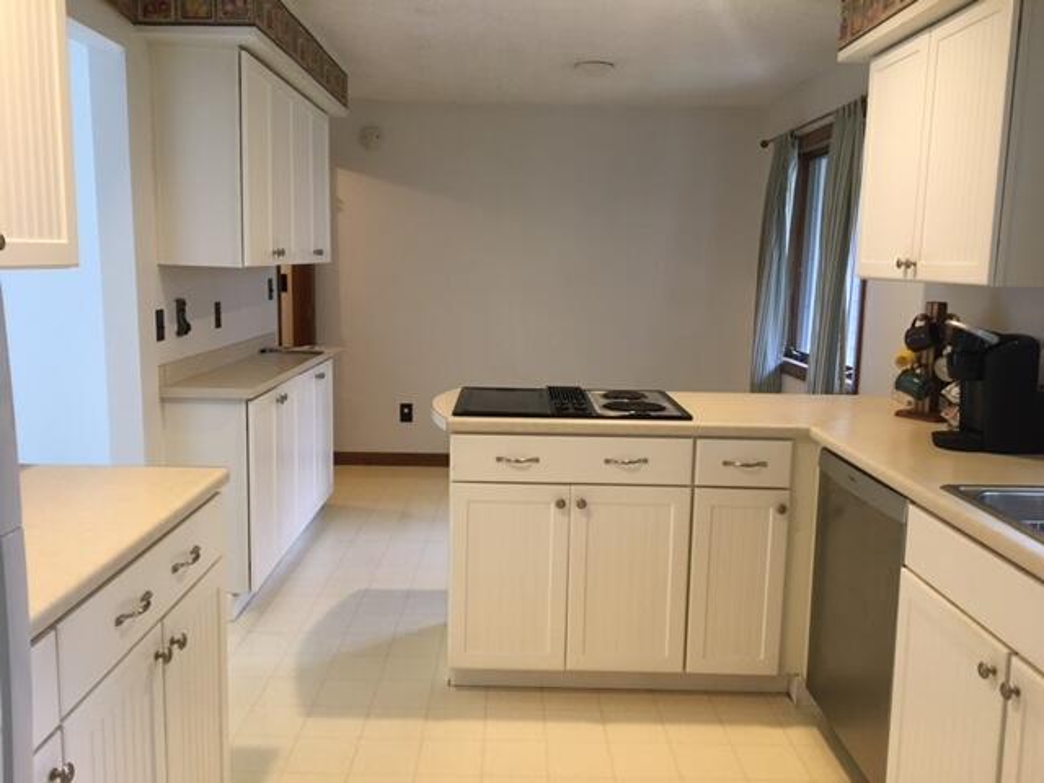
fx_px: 875
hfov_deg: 61.7
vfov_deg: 48.2
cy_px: 392
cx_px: 522
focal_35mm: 29
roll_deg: +0.0
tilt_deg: -8.7
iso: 125
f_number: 2.2
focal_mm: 4.15
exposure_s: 1/30
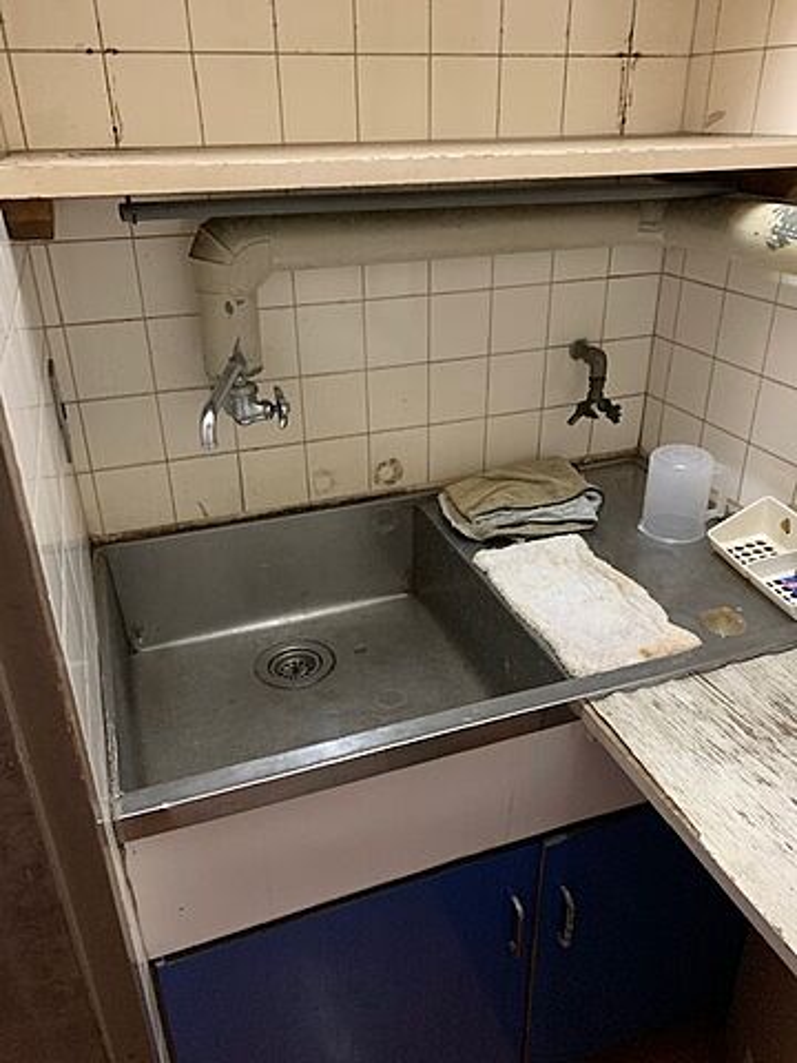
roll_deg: +0.9
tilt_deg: -25.5
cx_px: 398
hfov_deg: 53.1
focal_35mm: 26
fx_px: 798
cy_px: 532
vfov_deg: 67.3
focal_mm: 4.25
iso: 640
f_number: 1.8
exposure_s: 1/30
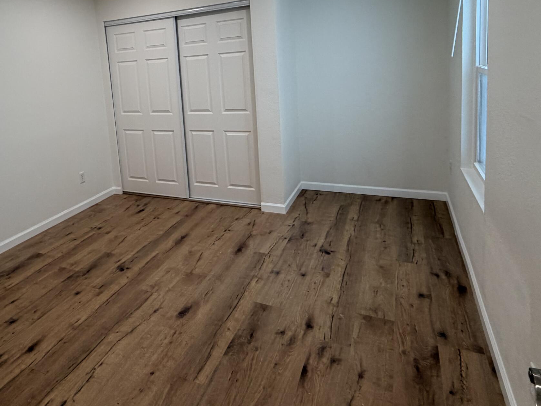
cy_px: 111
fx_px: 391
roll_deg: +4.9
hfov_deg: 67.9
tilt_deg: -7.4
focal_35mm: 25
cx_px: 190
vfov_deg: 52.9
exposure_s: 1/120
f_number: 2.2
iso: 160
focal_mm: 2.22
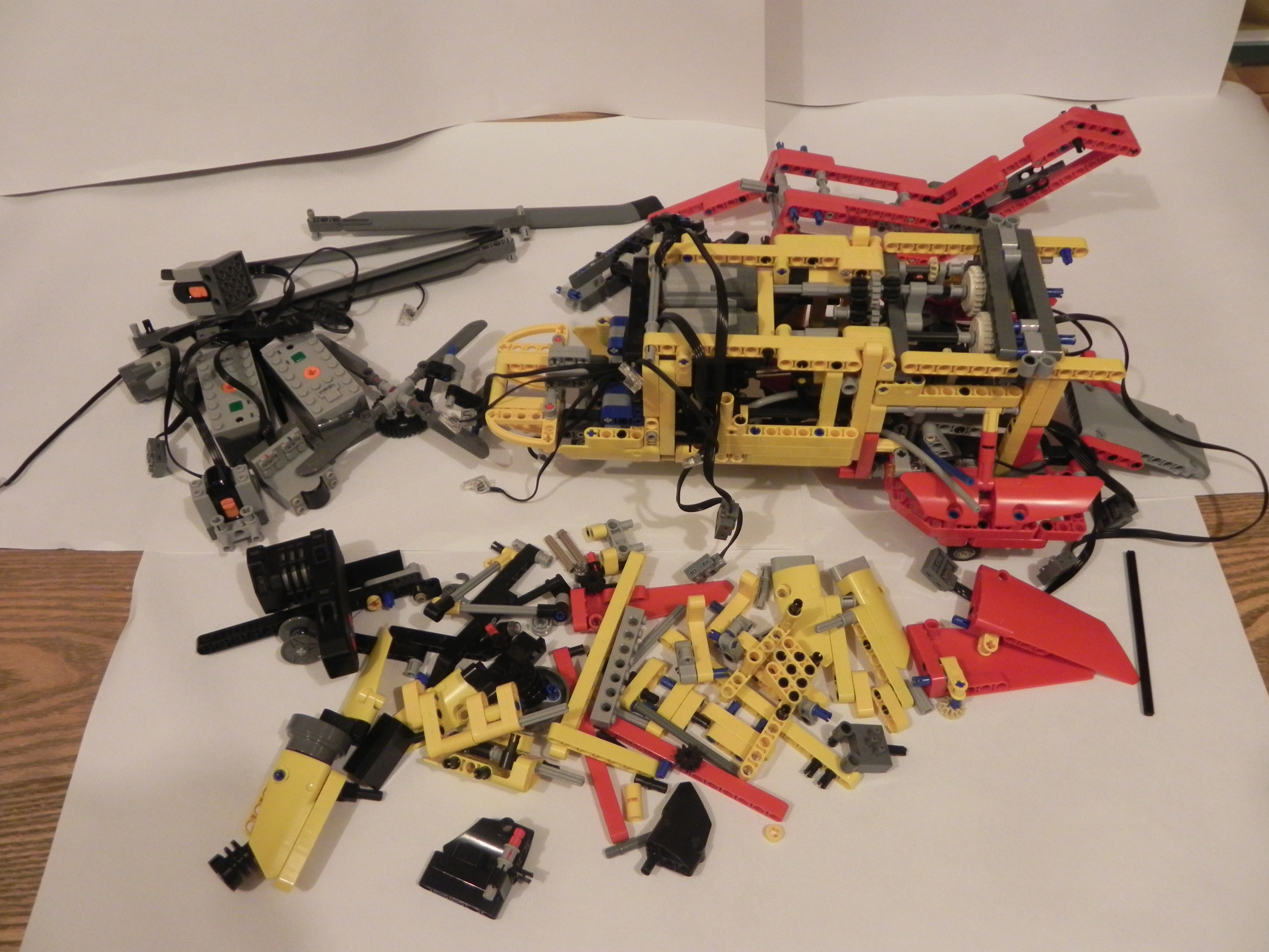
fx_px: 1063
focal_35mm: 29
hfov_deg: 61.7
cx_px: 634
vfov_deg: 48.2
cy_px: 476
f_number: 2.8
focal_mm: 5.2
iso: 400
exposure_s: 1/27.2
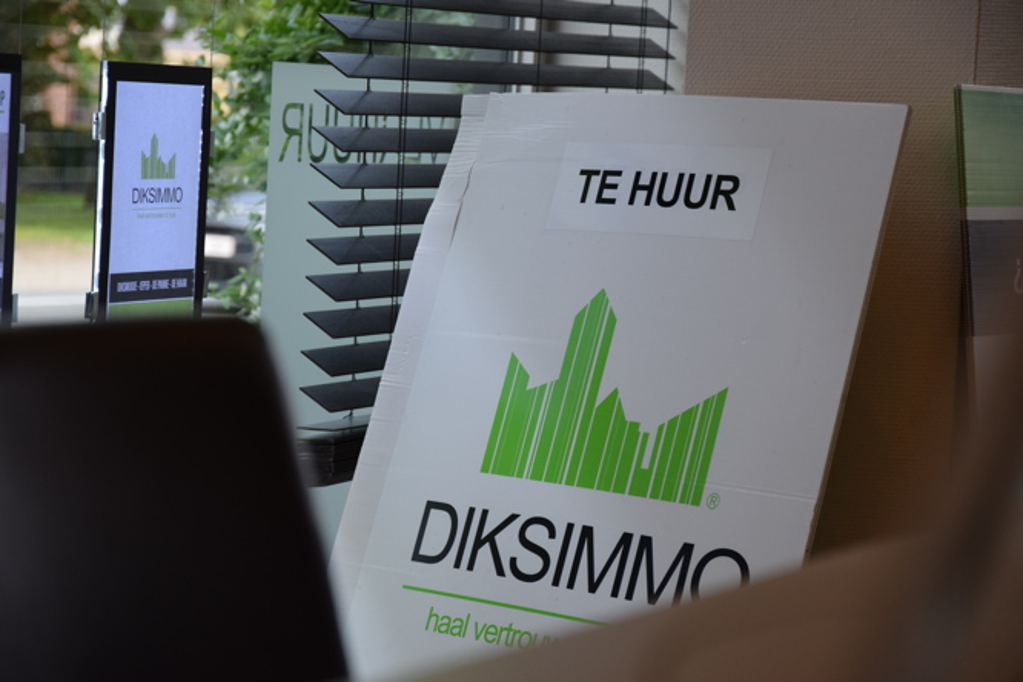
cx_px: 512
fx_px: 3836
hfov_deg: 15.2
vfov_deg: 10.2
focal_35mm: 135
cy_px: 341
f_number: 5.6
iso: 640
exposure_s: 1/250
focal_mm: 90
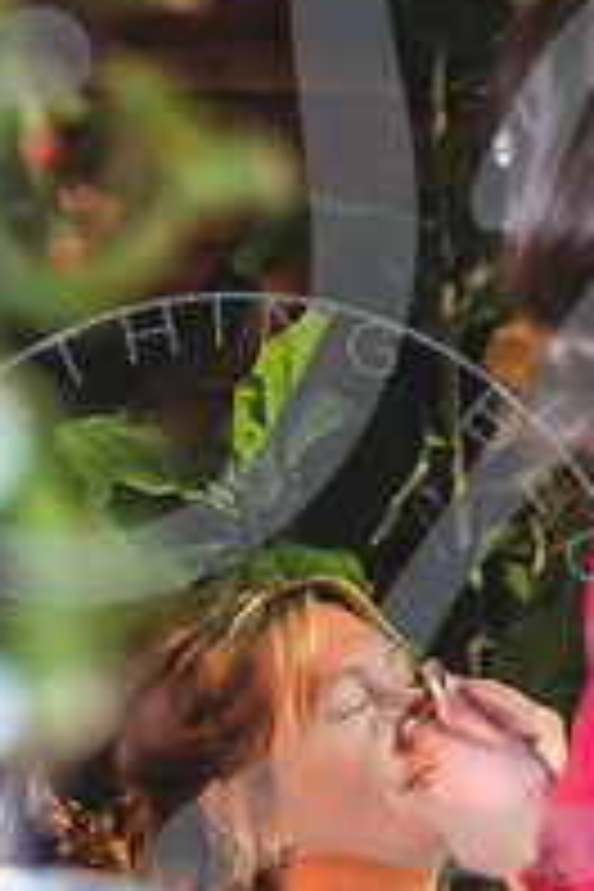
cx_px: 441
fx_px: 3935
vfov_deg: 12.9
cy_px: 369
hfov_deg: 8.6
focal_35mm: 159
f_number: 2.8
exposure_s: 1/125
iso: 800
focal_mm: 70
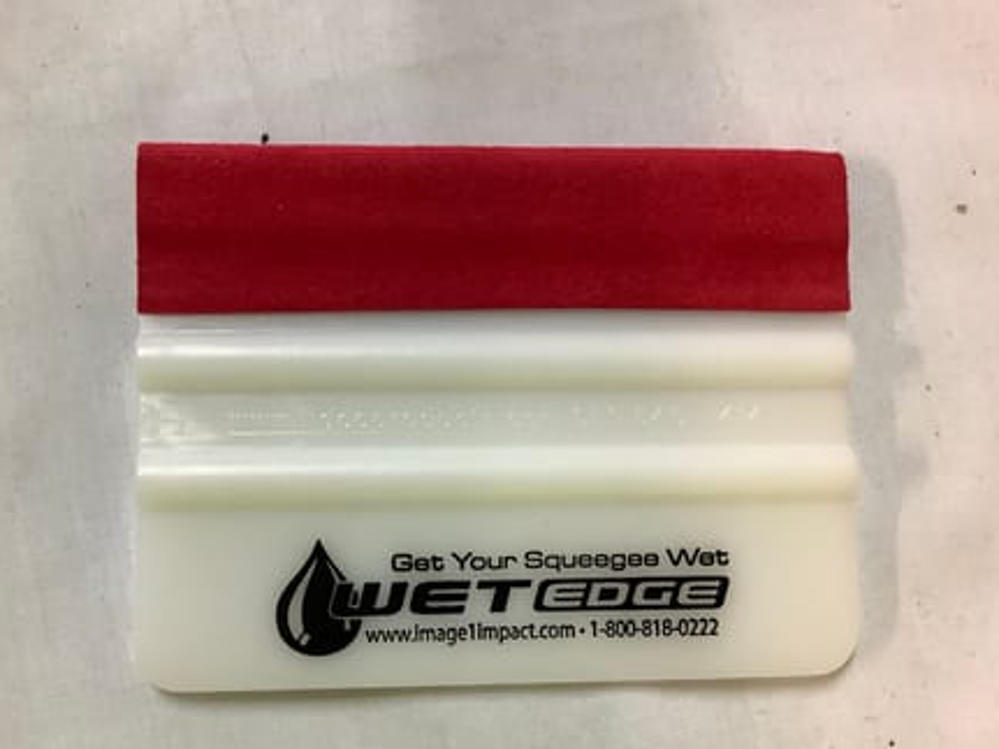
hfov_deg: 51.3
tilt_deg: -85.3
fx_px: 1039
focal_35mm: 36
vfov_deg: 39.6
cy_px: 428
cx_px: 443
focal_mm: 3.3
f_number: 2.4
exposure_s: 1/50
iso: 250
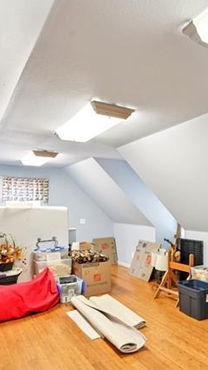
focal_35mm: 27
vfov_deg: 69.2
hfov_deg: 40.7
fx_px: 265
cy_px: 221
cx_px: 173
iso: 320
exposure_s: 1/13
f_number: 8
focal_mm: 14
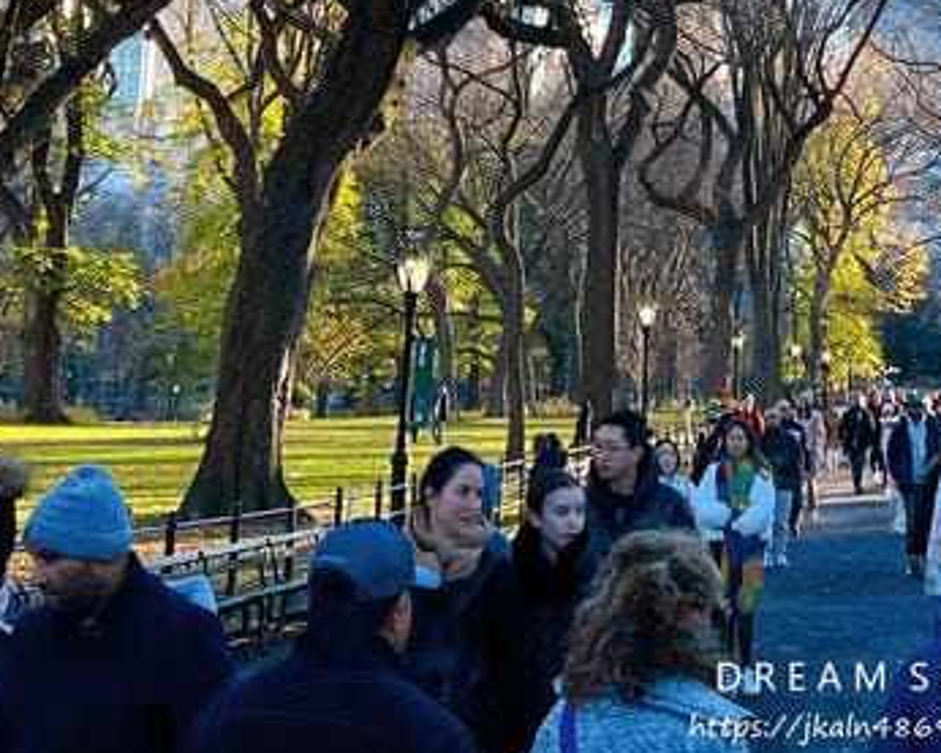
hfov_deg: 21.5
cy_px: -400
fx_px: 2451
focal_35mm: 88
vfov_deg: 15.9
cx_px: 742
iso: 50
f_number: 1.5
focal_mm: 5.7
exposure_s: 1/909
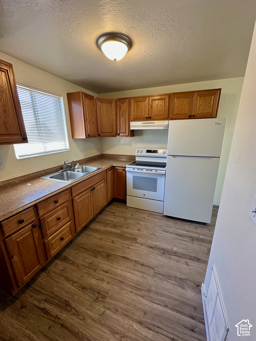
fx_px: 138
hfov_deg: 85.7
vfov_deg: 102.1
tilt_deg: -16.5
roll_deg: -0.2
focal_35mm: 14
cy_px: 170
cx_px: 128
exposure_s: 1/120
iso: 320
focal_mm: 2.22
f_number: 2.2
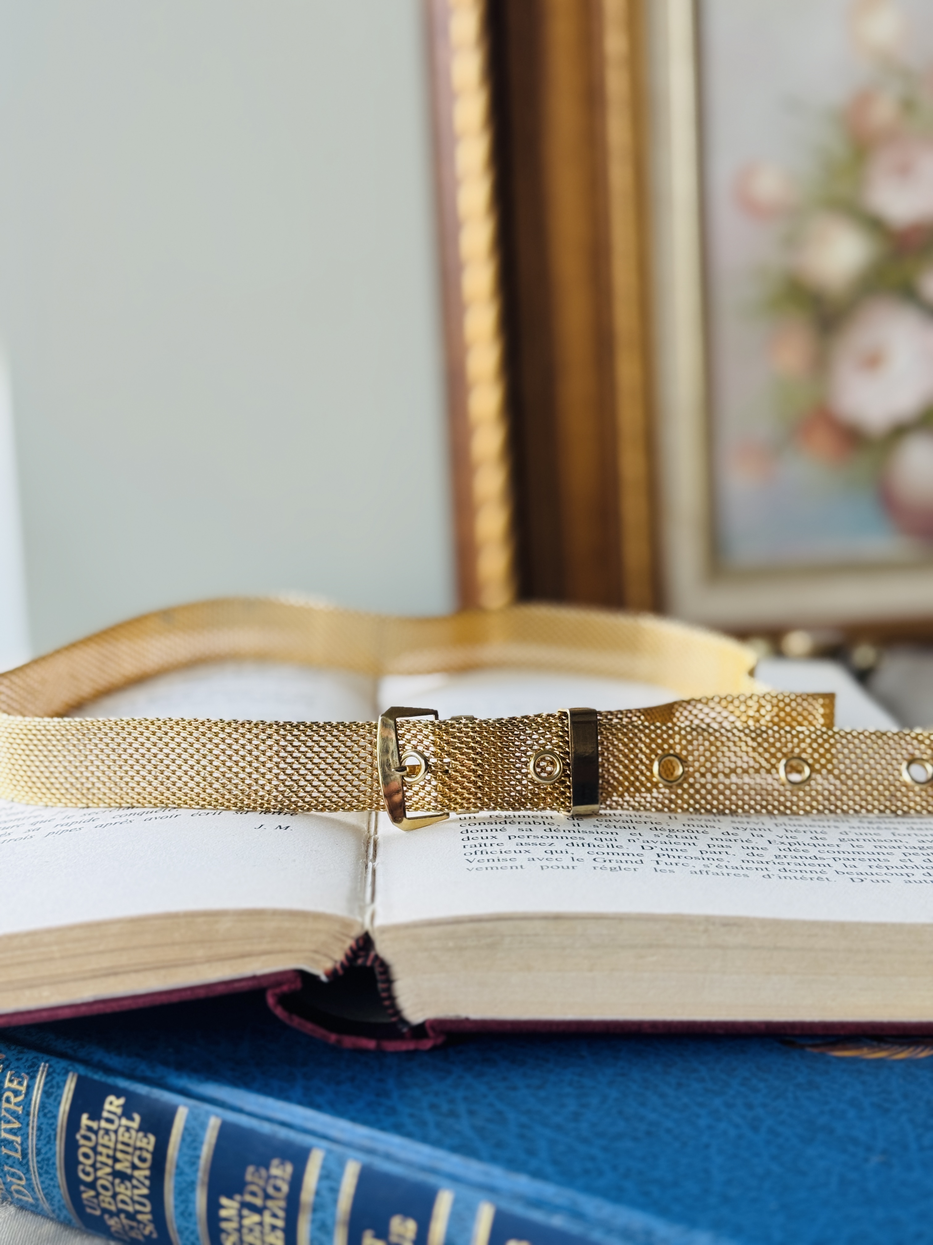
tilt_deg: -8.2
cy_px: 622
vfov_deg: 39.7
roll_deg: +2.6
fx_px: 1725
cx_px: 466
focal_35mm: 48
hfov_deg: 30.3
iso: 50
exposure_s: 1/120
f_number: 1.78
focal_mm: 6.76
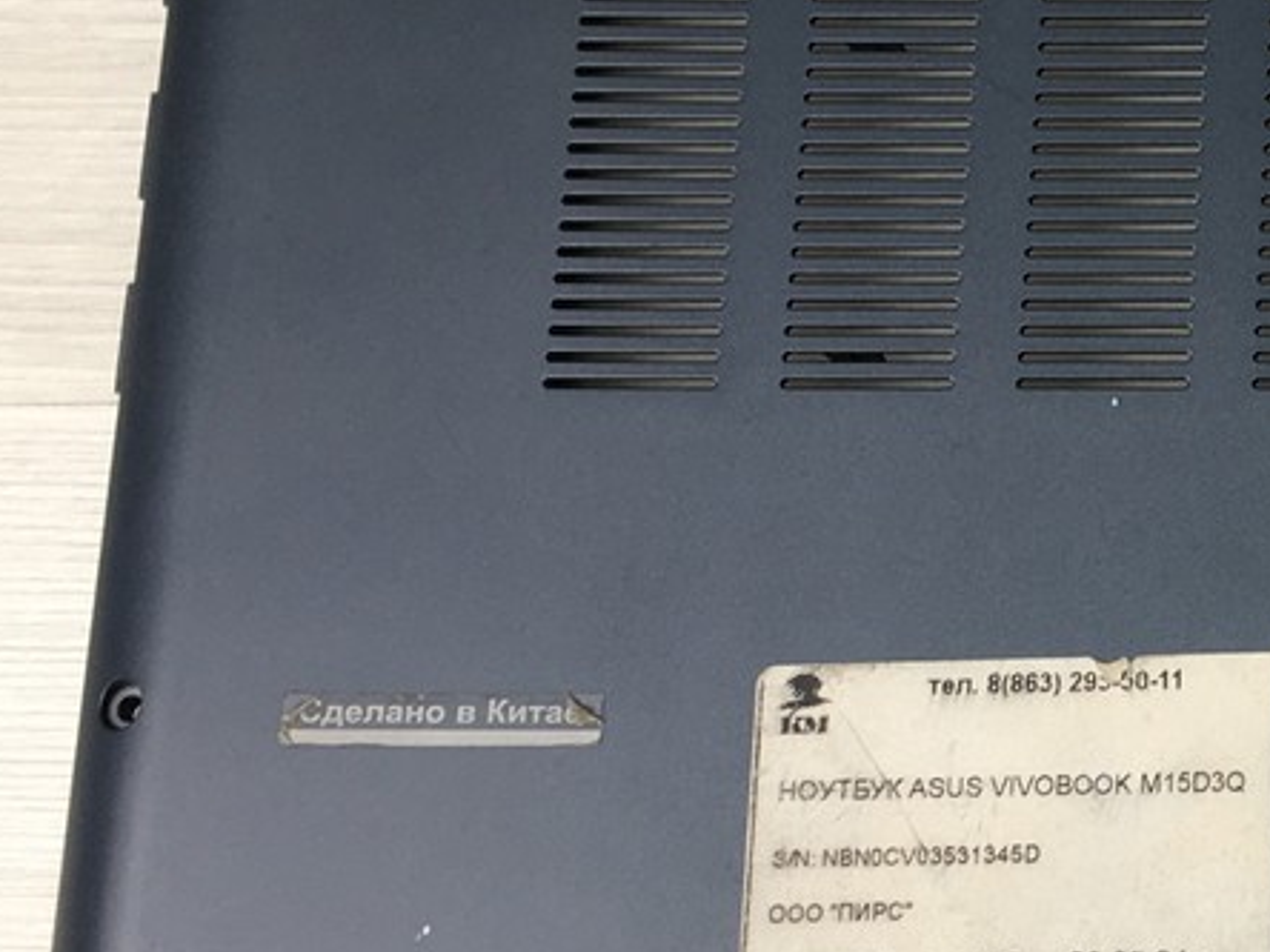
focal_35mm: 94
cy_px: 557
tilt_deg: -75.6
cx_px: 1811
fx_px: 3449
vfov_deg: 15.7
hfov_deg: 18.8
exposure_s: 1/50
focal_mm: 4.15
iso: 25
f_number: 2.2
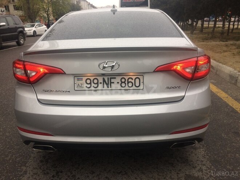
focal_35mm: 29
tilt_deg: -18.8
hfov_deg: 61.7
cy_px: 90
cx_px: 120
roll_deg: -0.7
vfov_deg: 48.2
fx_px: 201
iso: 32
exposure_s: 1/100
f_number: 2.2
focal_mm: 4.15
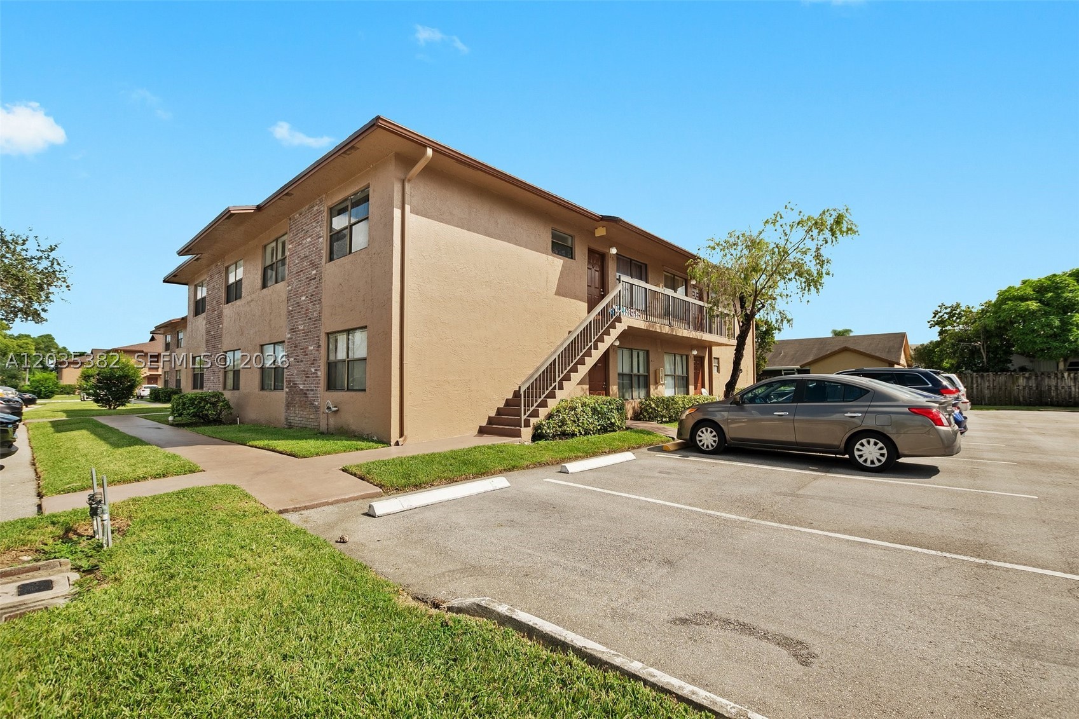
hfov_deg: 100.4
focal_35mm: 15
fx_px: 450
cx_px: 540
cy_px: 360
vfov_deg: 77.3
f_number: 8
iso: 200
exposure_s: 1/250
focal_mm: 10
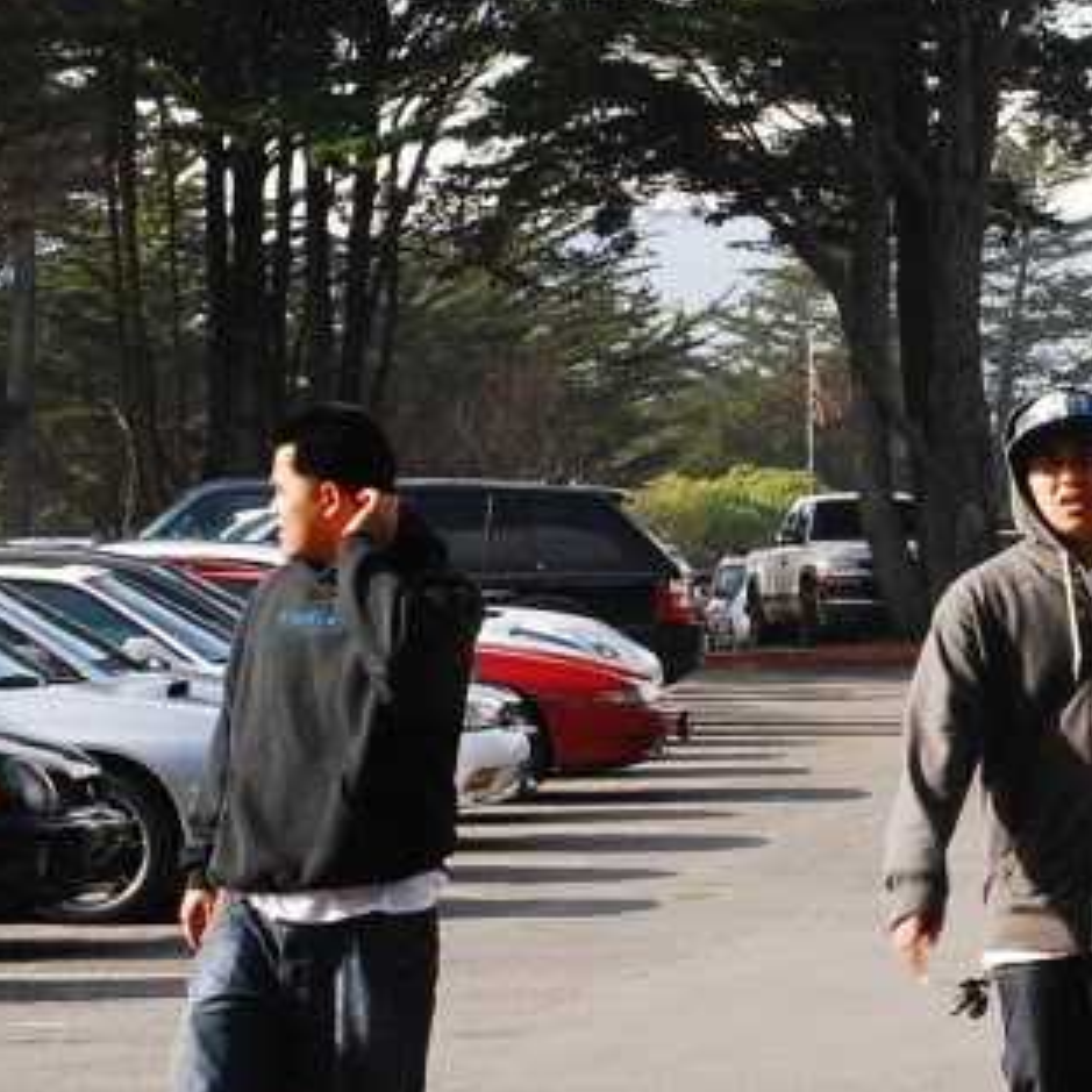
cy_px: 553
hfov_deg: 7.1
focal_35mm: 244
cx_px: 1150
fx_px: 8711
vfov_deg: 7.2
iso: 400
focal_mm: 75
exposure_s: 1/60
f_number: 22
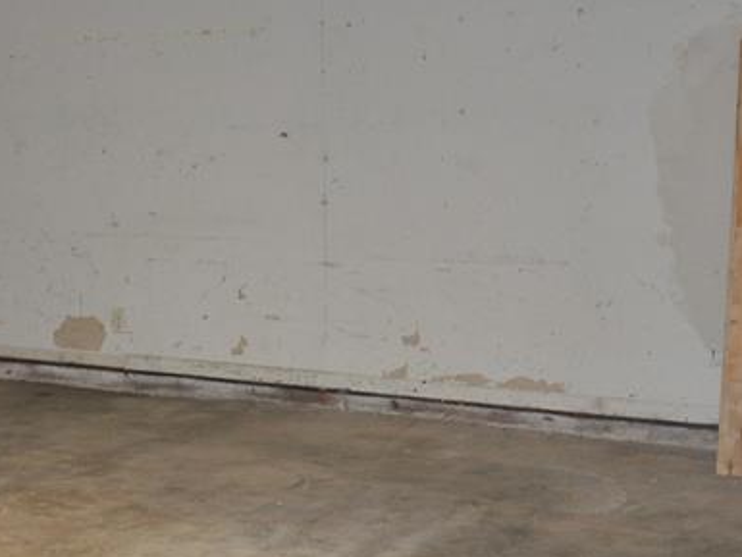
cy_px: 389
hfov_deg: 27.3
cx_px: 102
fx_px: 1479
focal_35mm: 69
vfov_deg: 21.2
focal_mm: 18
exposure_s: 1/60
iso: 800
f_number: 3.5
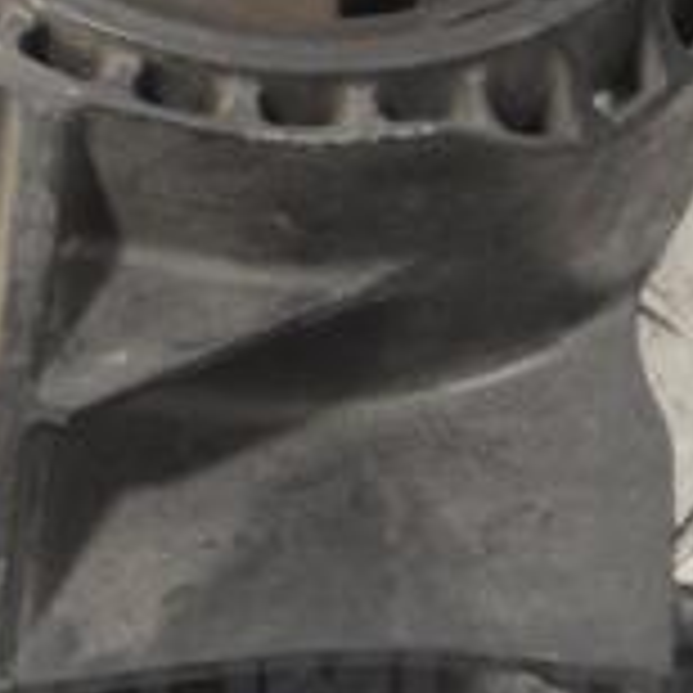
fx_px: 4281
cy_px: 86
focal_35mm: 189
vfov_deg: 9.2
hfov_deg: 9.1
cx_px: -288
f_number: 5
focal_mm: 38
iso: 320
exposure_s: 1/30
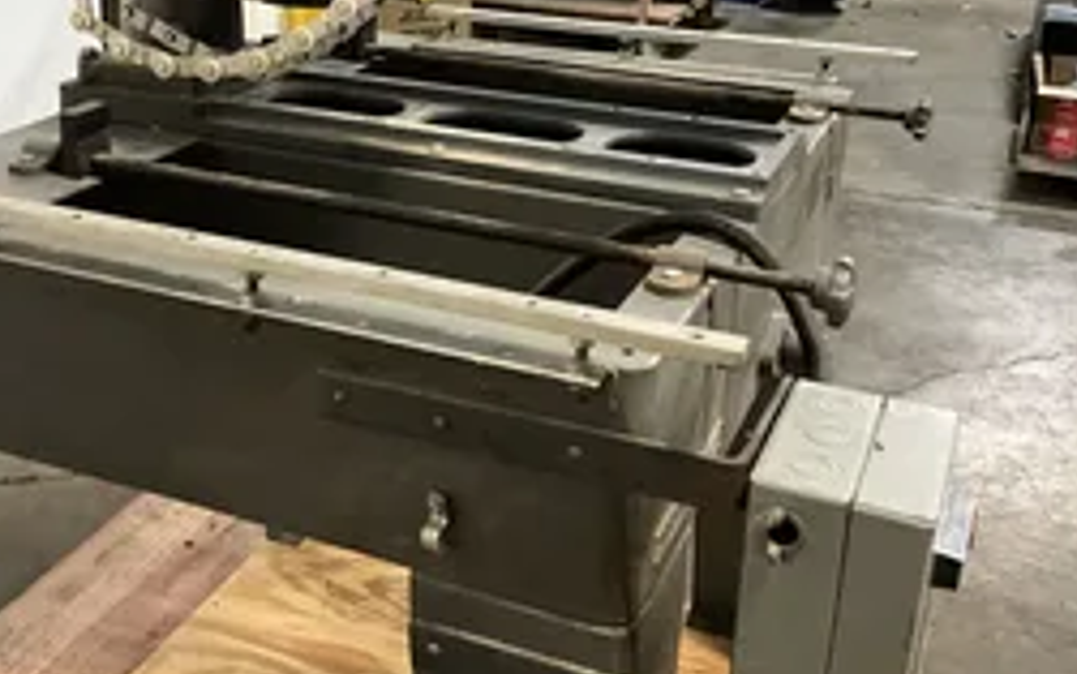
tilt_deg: -17.5
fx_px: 1439
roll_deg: -1.4
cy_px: 163
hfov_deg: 40.6
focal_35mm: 49
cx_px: 369
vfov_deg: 26.0
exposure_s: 1/40
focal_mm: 3
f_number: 1.8
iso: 320
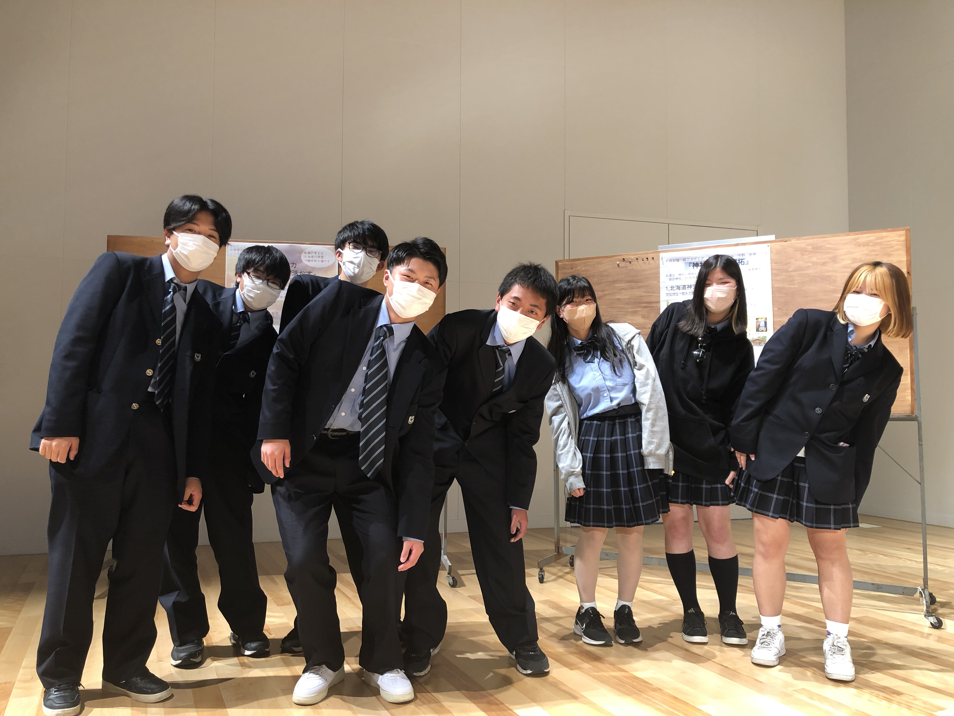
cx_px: 477
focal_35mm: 28
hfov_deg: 63.4
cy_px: 358
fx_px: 772
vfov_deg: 49.7
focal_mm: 3.99
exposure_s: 1/20
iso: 40
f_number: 1.8
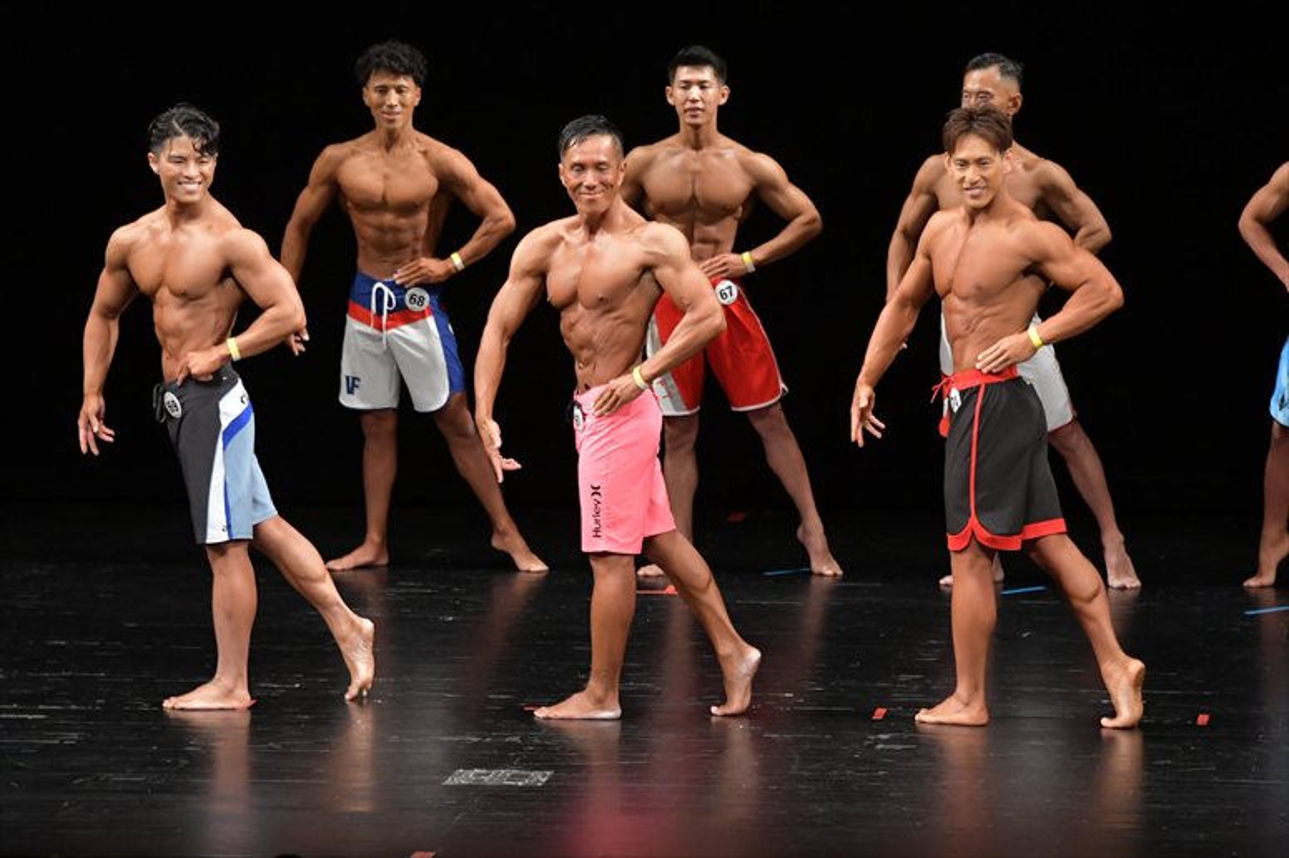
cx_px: 644
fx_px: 8052
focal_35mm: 225
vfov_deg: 6.1
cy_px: 429
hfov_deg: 9.2
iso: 3200
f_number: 5.6
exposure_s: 1/400
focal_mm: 150
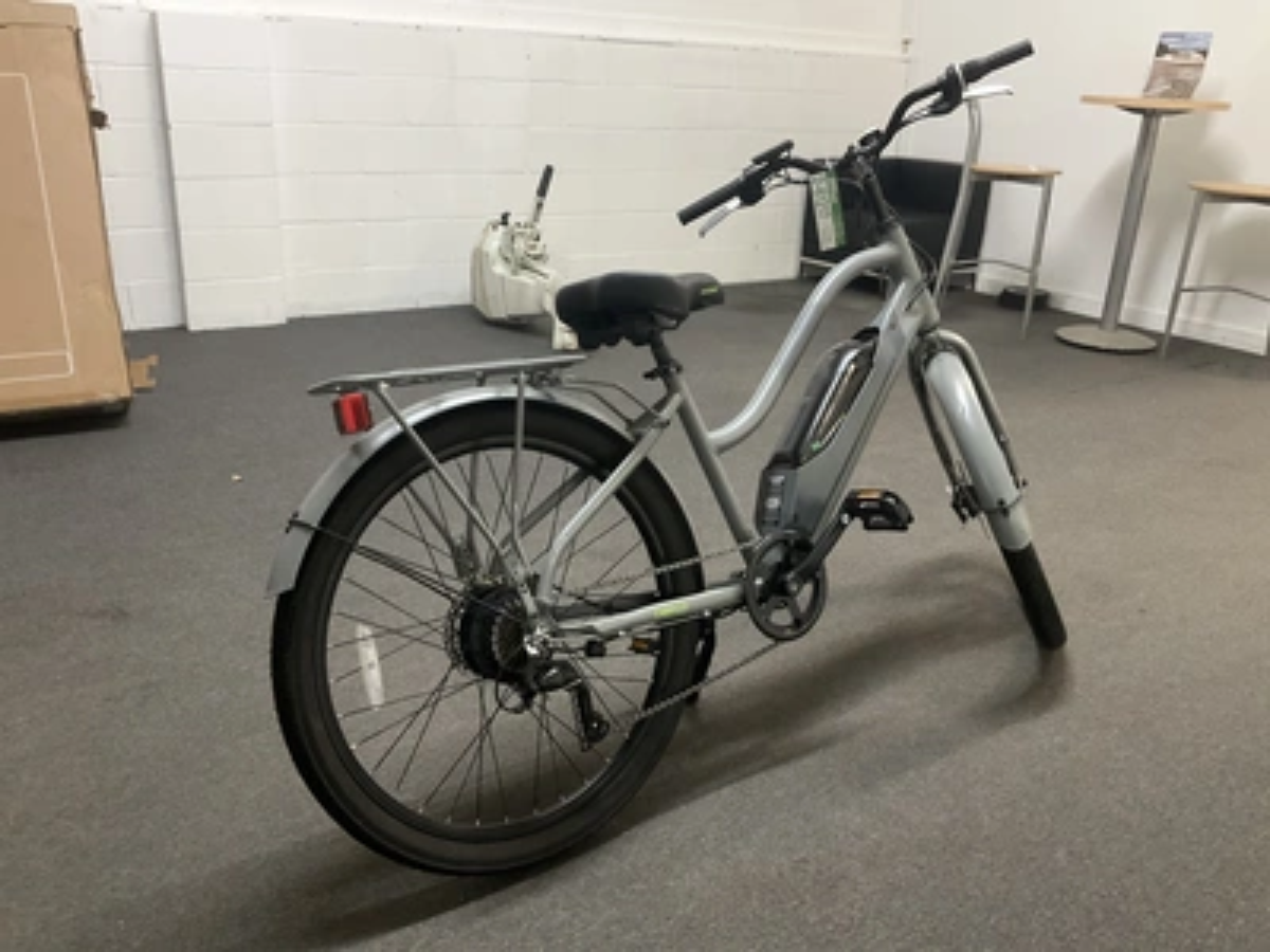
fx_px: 1064
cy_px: 476
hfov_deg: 61.7
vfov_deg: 48.2
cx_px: 635
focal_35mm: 29
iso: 250
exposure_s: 1/40
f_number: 1.8
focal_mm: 3
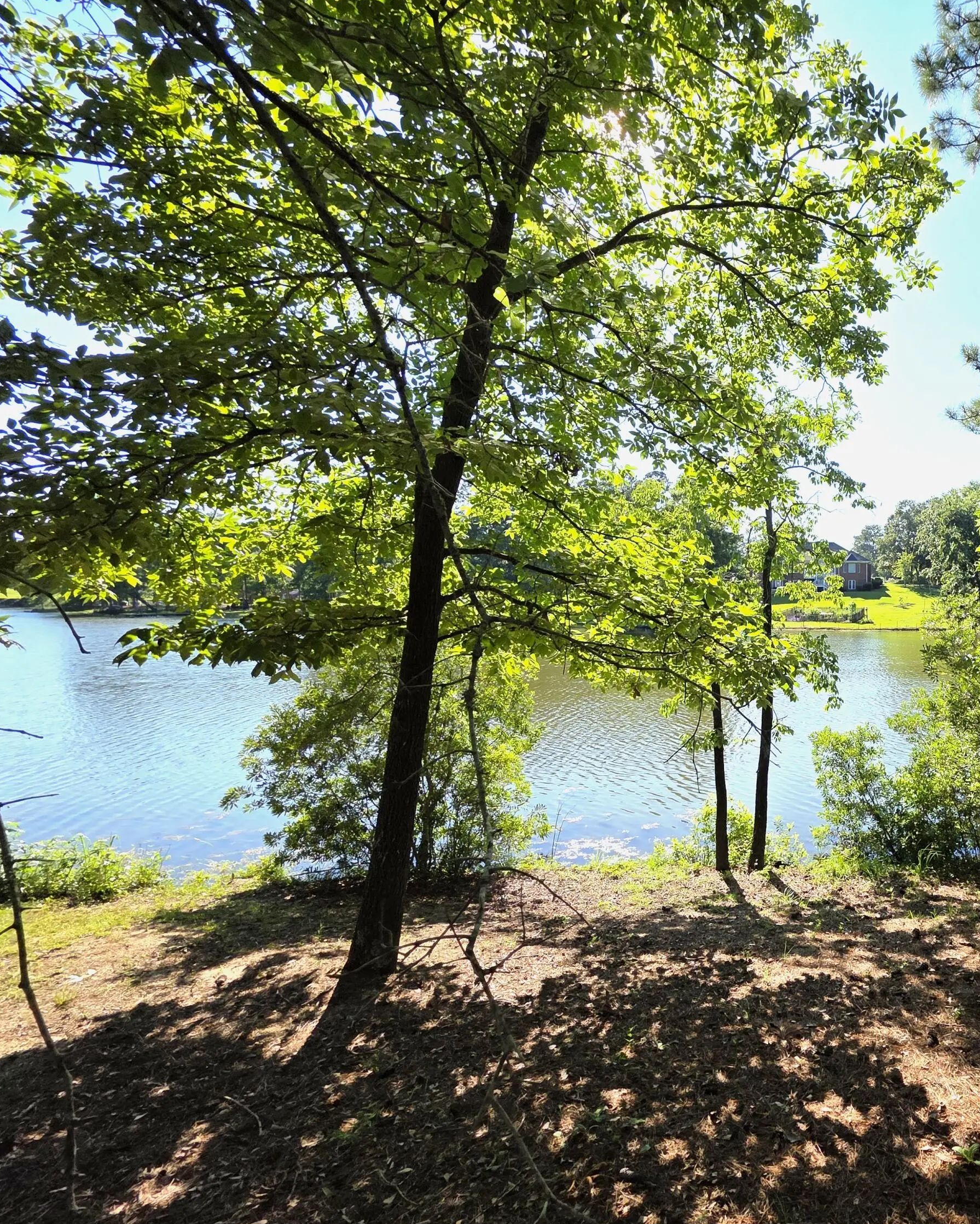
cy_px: 613
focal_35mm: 17
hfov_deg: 68.3
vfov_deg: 89.6
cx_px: 808
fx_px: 616
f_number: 1.9
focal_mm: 2.2
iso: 40
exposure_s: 1/1468
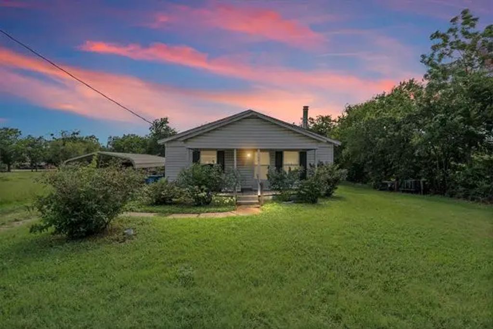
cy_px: 164
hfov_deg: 100.4
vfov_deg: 77.3
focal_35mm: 15
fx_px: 205
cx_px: 246
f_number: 9
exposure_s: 1/320
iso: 640
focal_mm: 15
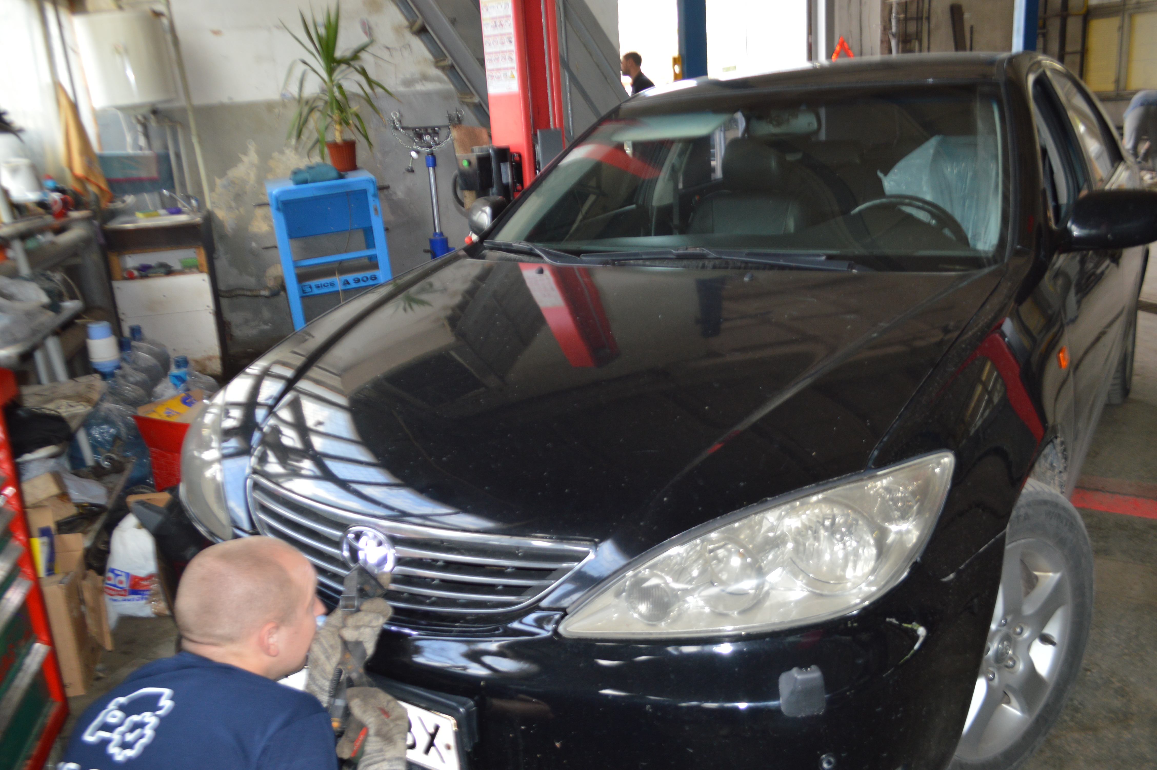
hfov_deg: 62.0
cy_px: 385
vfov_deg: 43.5
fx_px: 963
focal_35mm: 30
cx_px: 578
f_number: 4
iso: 400
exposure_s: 1/100
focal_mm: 20
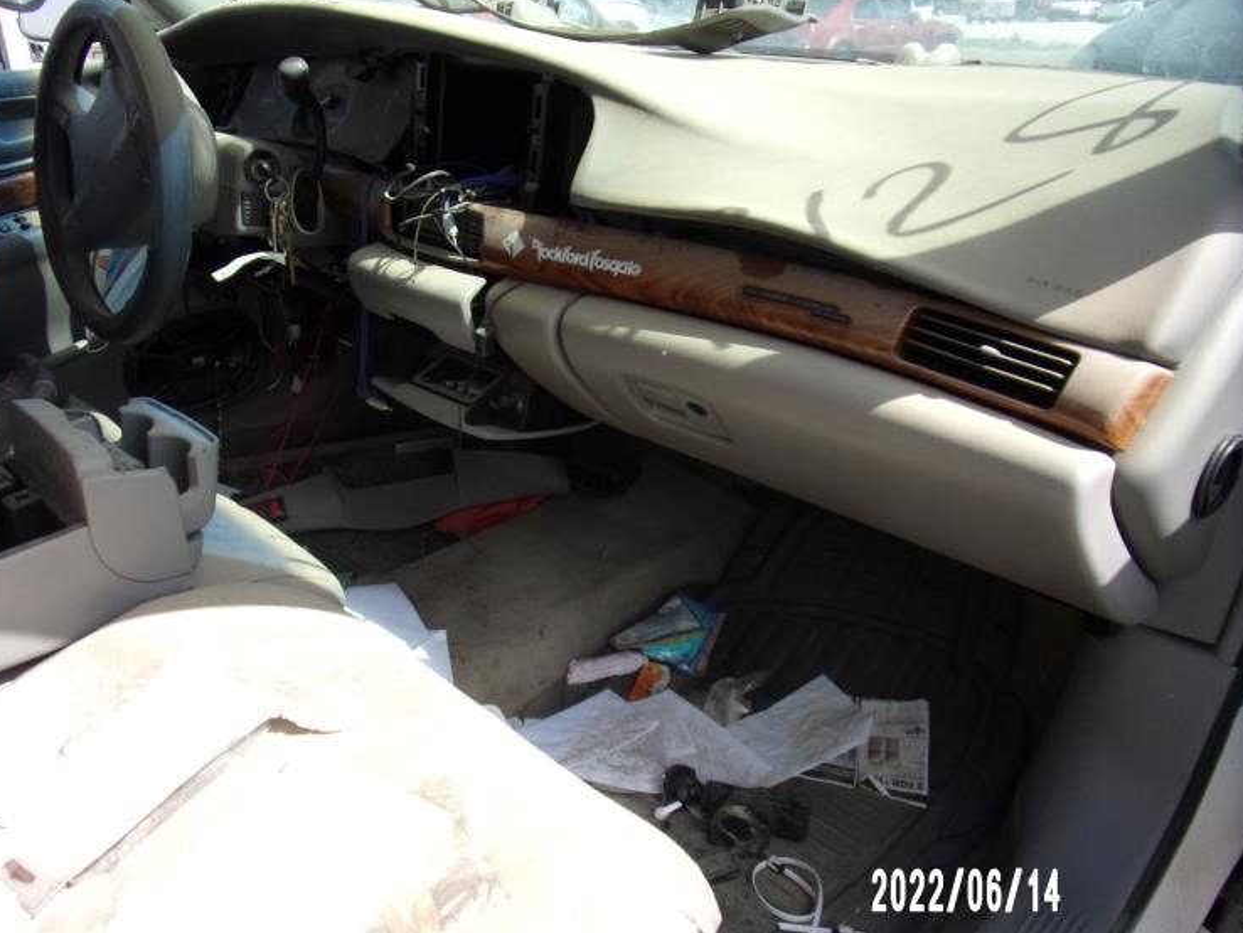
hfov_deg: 67.2
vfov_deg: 53.1
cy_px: 497
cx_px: 581
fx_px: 934
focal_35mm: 26
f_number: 3.3
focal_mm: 4.3
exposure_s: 1/400
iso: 80
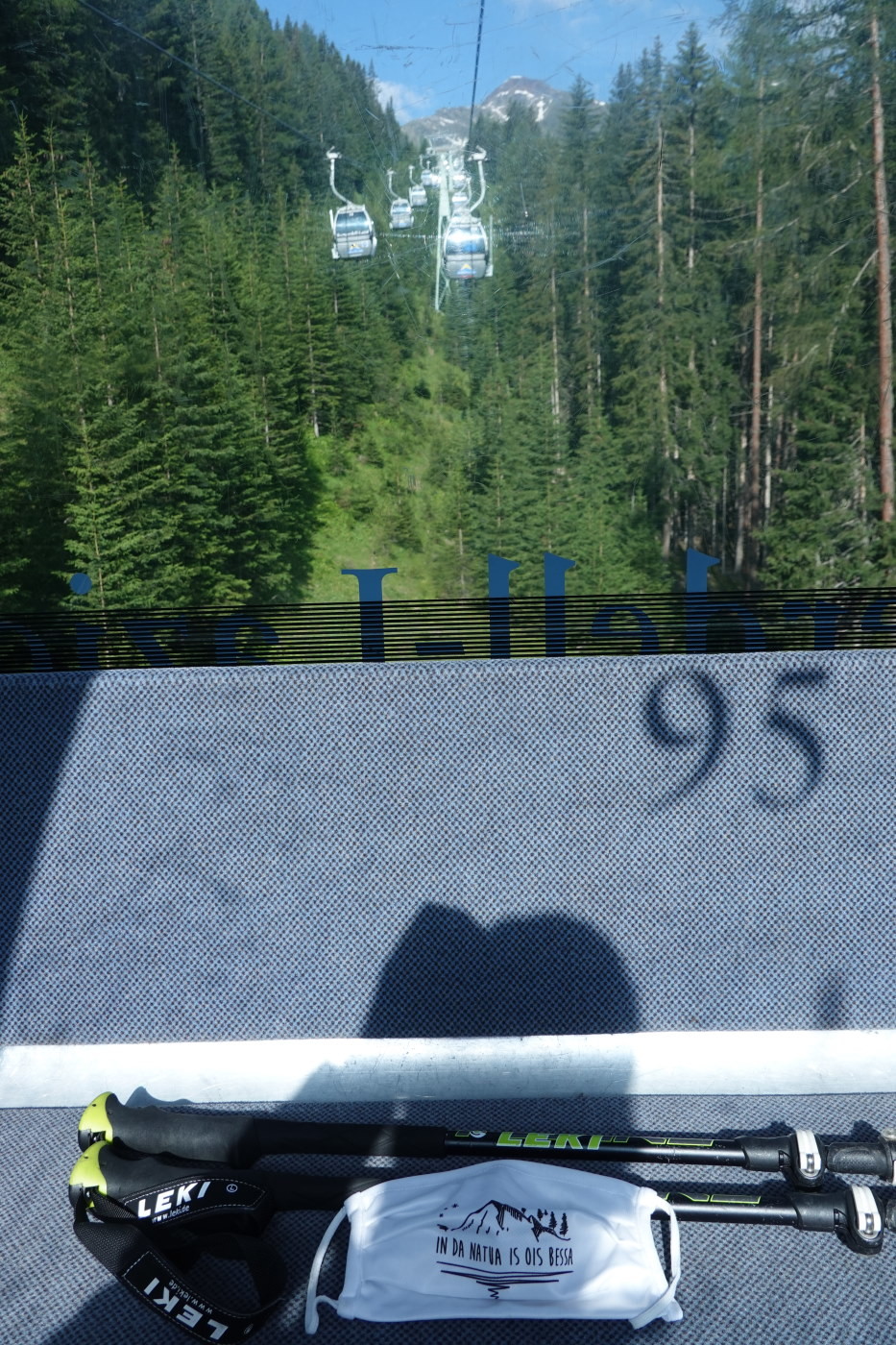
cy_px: 672
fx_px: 1195
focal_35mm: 32
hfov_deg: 41.1
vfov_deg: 58.7
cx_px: 448
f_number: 5
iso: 125
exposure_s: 1/320
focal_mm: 12.01
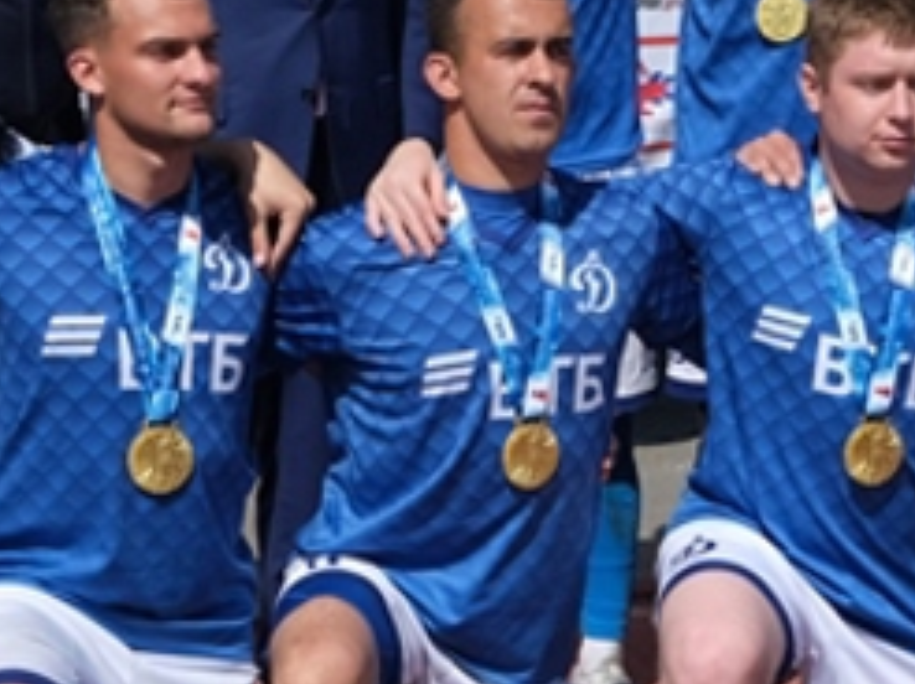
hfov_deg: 23.0
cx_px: 418
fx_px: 2245
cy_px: 305
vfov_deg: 17.3
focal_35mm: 85
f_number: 5.6
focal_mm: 19.2
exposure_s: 1/1100
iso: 160
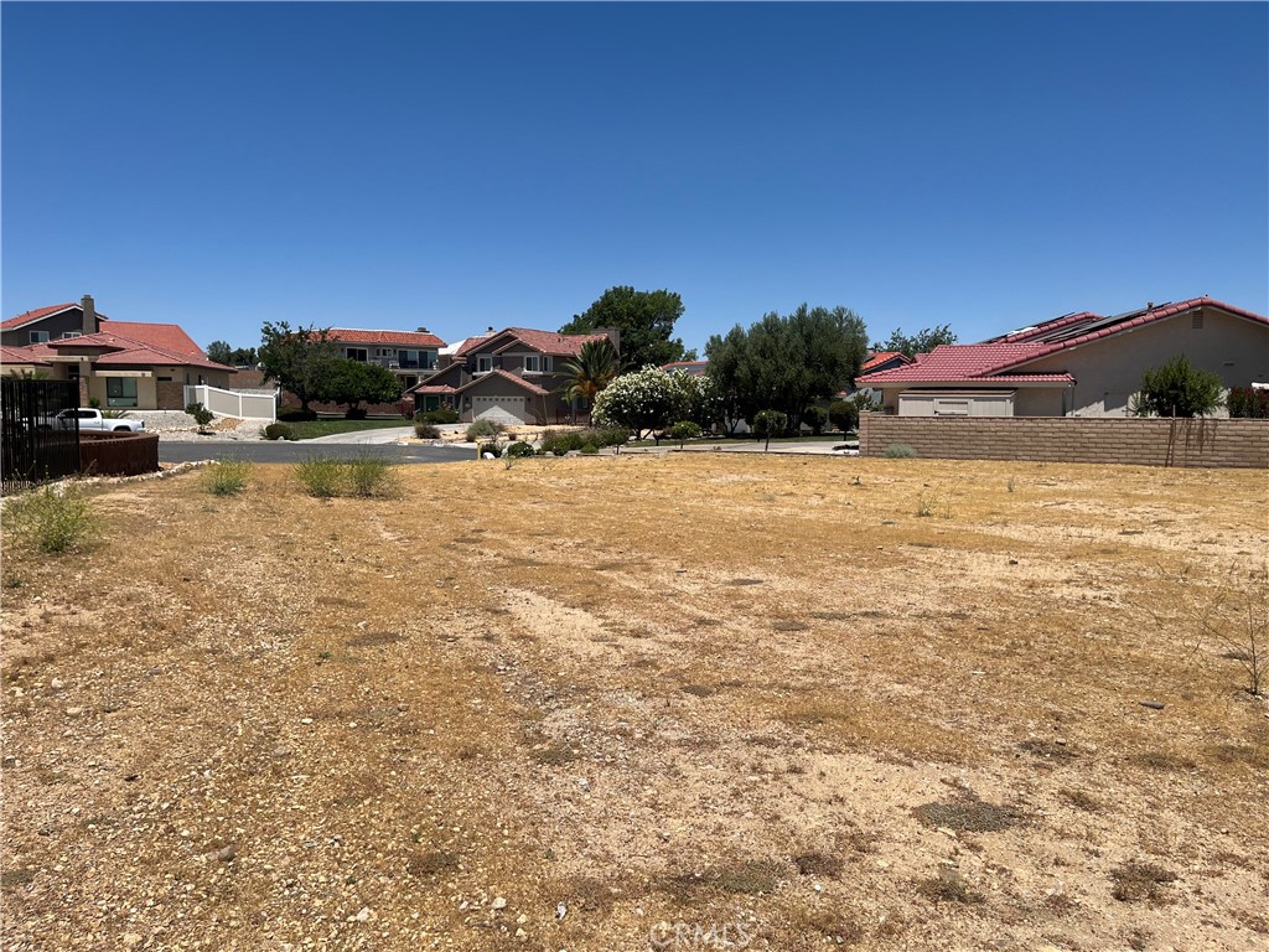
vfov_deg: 53.1
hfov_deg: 67.3
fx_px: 953
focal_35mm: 26
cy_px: 476
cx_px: 634
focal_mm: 5.1
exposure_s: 1/6494
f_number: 1.6
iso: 50
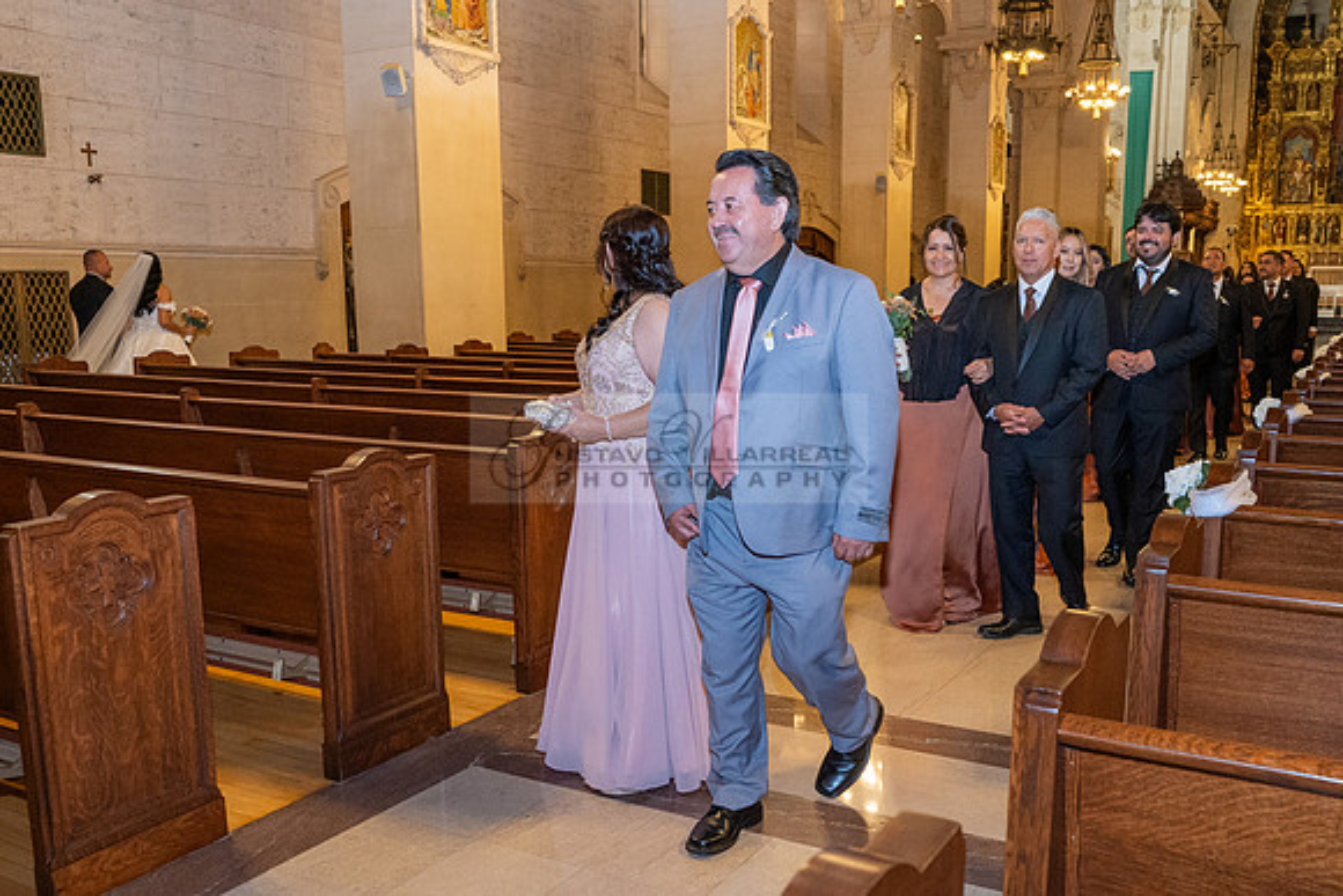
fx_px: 1137
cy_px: 489
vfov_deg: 43.0
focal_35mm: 30
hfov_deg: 61.0
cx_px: 739
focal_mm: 14
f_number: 2.8
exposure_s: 1/125
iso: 800
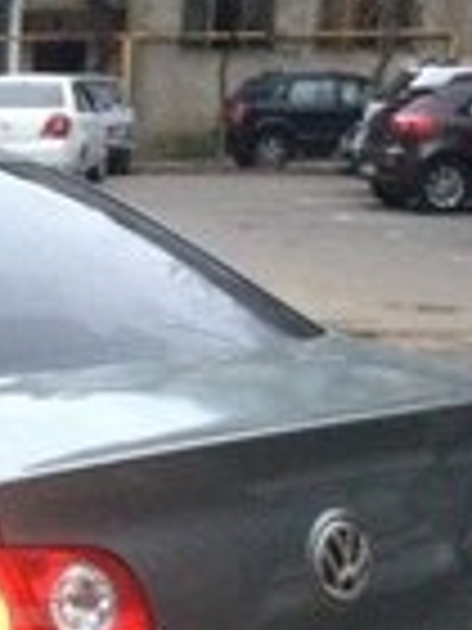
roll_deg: +0.1
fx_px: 1873
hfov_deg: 13.5
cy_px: 657
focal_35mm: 103
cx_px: -256
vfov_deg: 18.5
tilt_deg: -18.9
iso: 320
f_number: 2.2
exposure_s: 1/20
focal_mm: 4.15
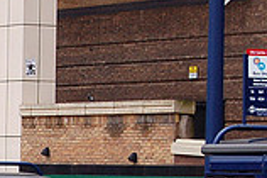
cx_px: -149
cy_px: 233
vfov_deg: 4.8
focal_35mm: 286
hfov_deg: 7.1
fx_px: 2119
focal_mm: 52
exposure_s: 1/500
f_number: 5.6
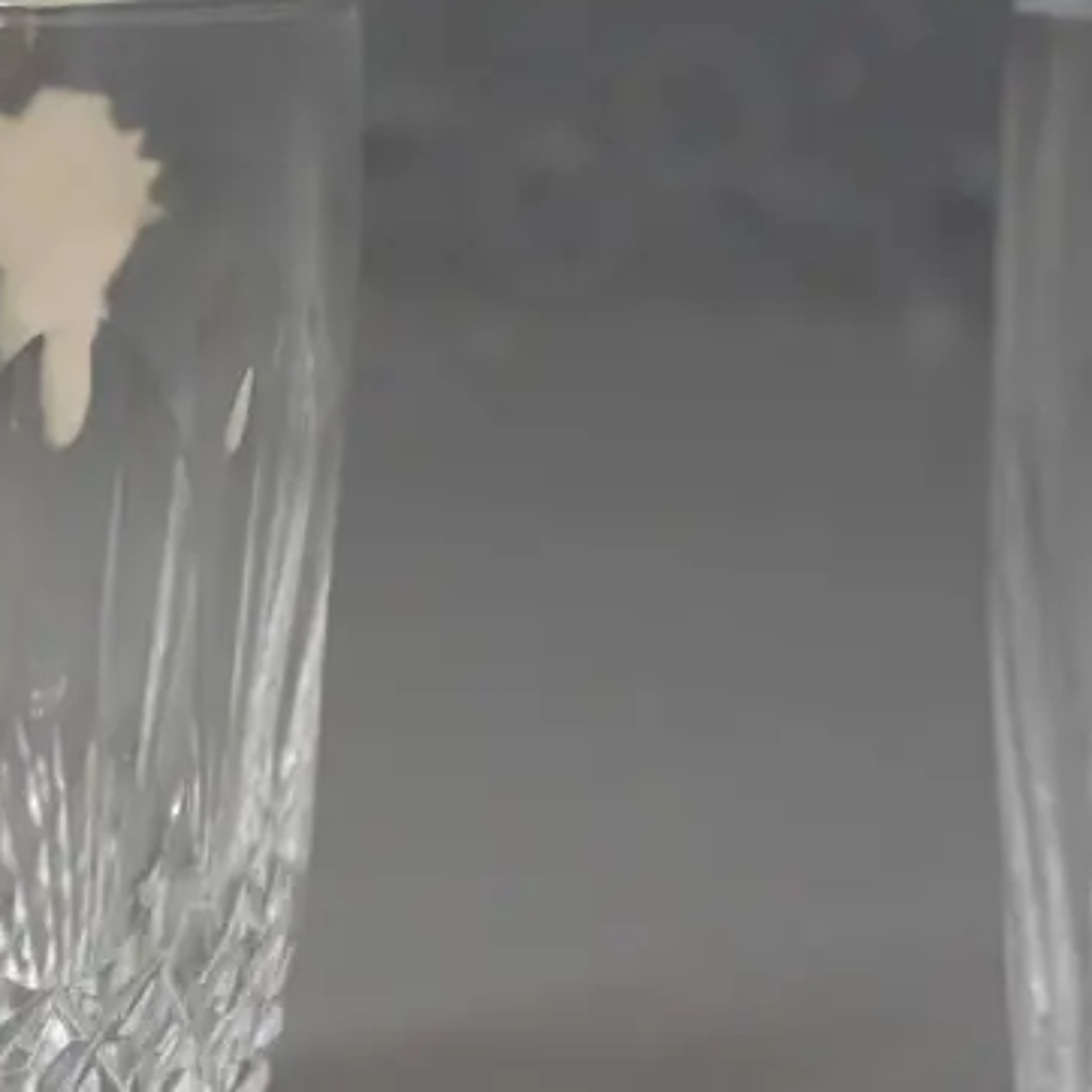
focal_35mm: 100
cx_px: -136
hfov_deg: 16.8
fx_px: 3569
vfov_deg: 17.4
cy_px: 730
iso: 2500
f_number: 5
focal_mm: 20
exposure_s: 1/160
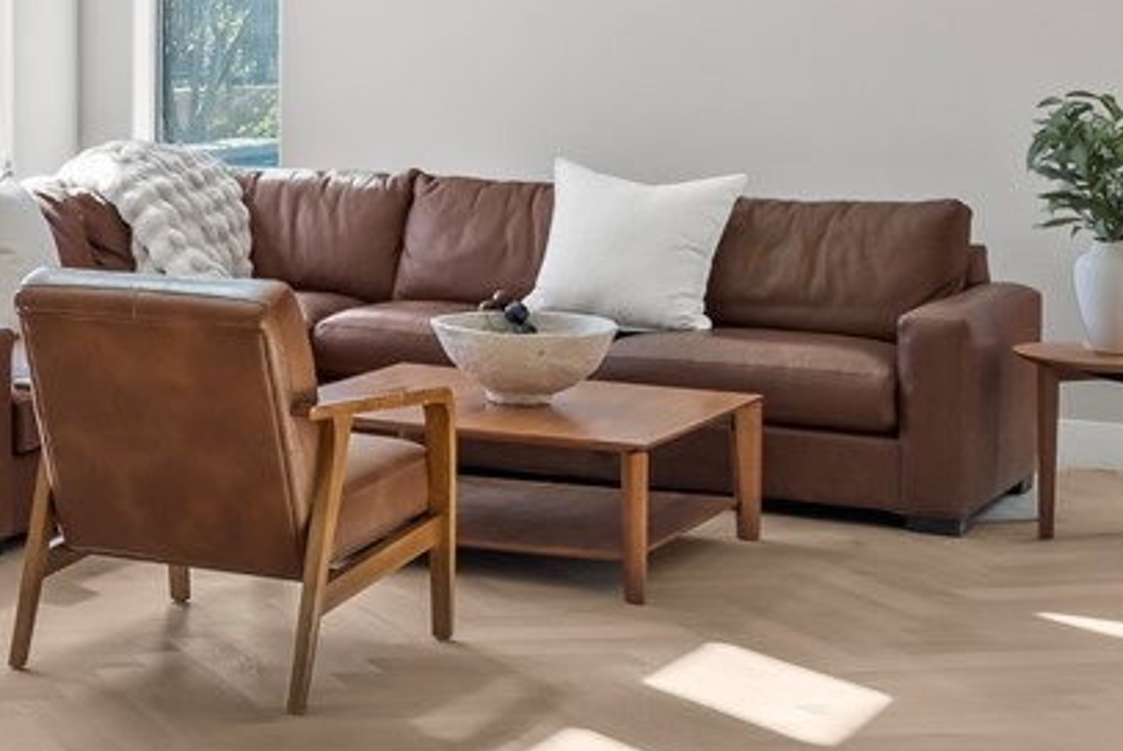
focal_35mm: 88
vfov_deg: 15.3
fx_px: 2747
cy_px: -3
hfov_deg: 21.3
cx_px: -273
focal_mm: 22
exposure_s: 1/8
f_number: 8
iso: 400
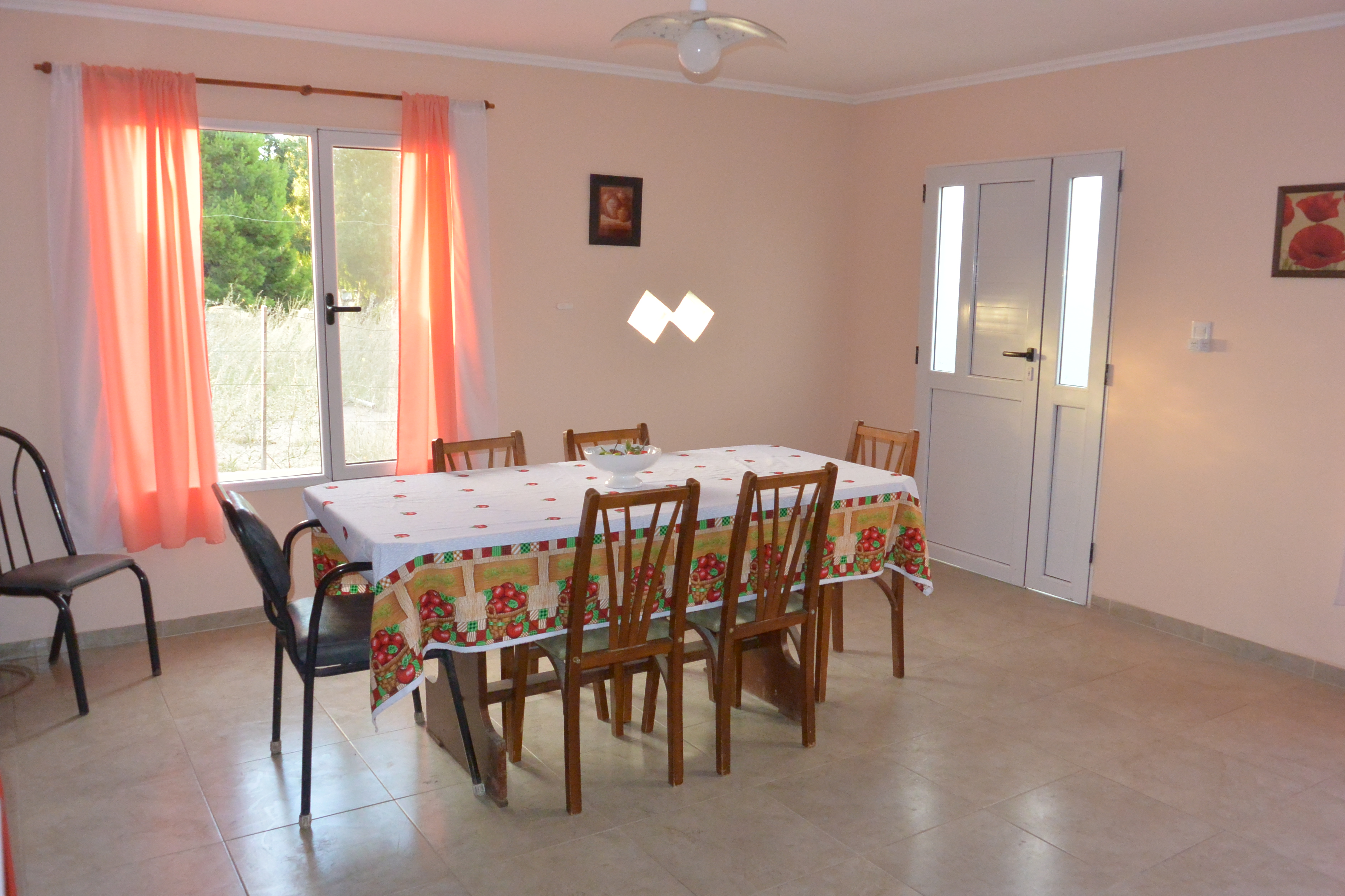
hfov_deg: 65.5
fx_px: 1046
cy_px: 463
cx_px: 685
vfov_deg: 46.4
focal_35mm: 28
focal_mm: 10
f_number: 5.6
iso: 800
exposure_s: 1/60
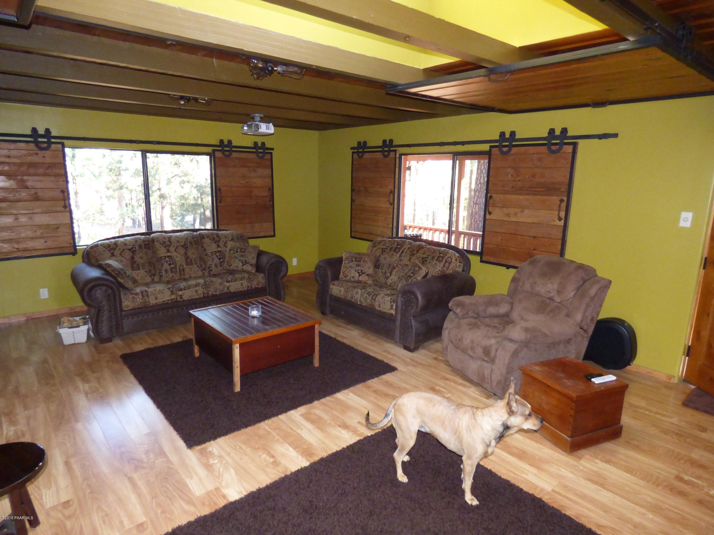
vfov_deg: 66.0
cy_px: 268
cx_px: 357
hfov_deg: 81.7
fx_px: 413
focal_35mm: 20
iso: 800
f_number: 2.8
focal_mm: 3.58
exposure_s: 1/60
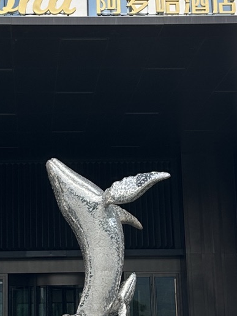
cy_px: 145
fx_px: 849
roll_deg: +0.5
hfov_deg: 15.8
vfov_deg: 21.1
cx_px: 61
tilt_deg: +13.3
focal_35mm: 93
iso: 80
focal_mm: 6.86
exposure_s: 1/1107
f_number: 1.78
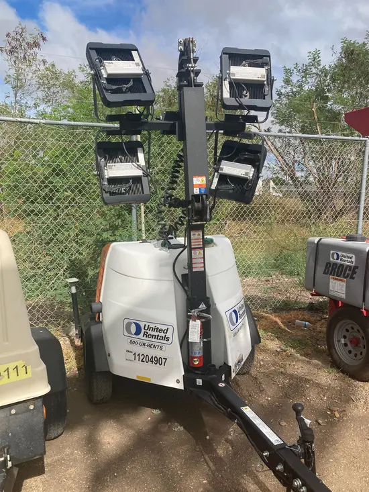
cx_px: 184
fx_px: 398
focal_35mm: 28
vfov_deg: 63.4
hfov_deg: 49.8
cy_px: 246
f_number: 1.8
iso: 20
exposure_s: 1/2433
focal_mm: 3.99
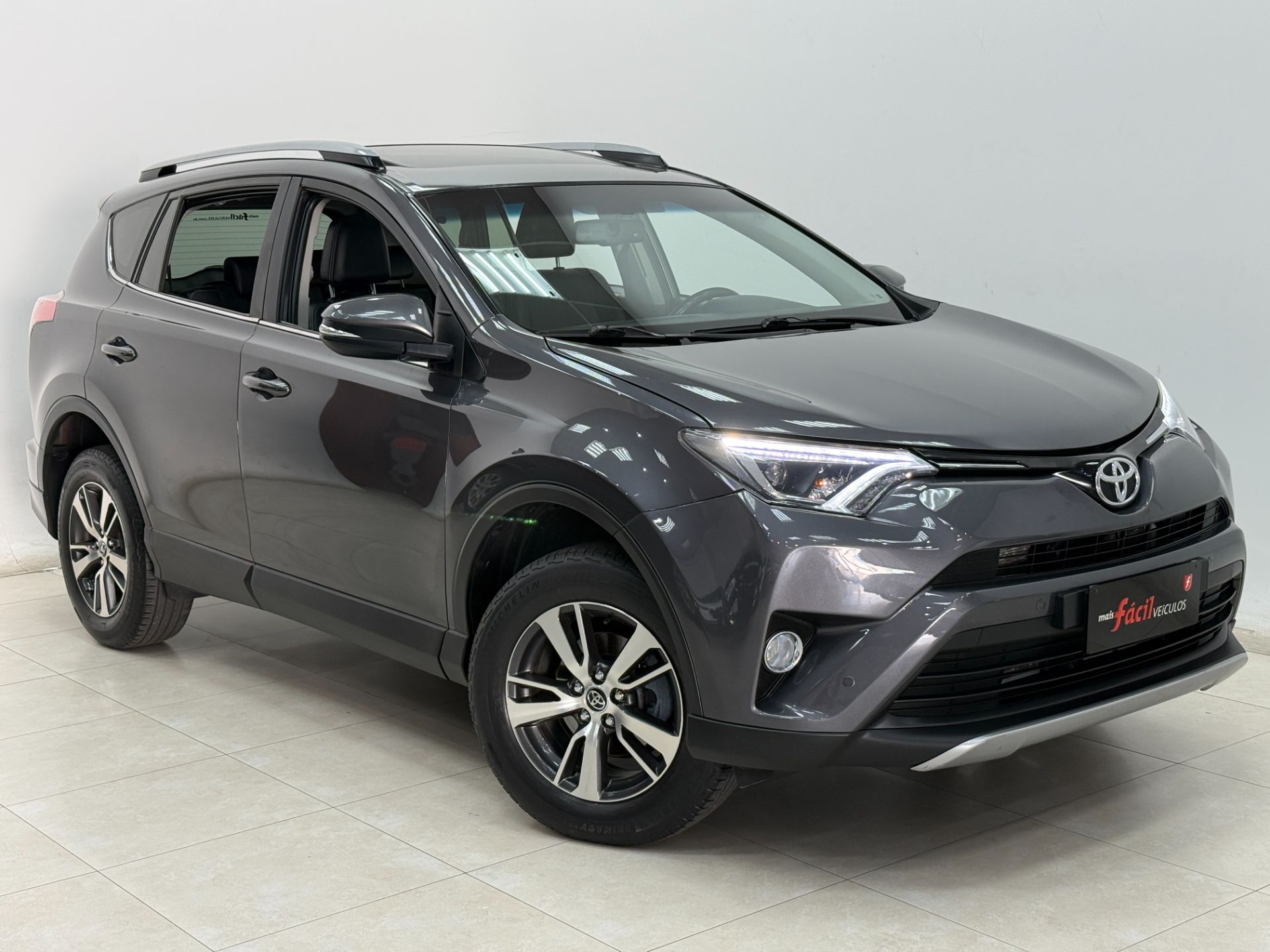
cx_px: 635
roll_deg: +1.7
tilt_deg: -8.1
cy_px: 476
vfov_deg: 30.3
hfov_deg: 39.7
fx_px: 1761
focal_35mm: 48
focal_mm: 6.76
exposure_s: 1/120
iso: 160
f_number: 1.78
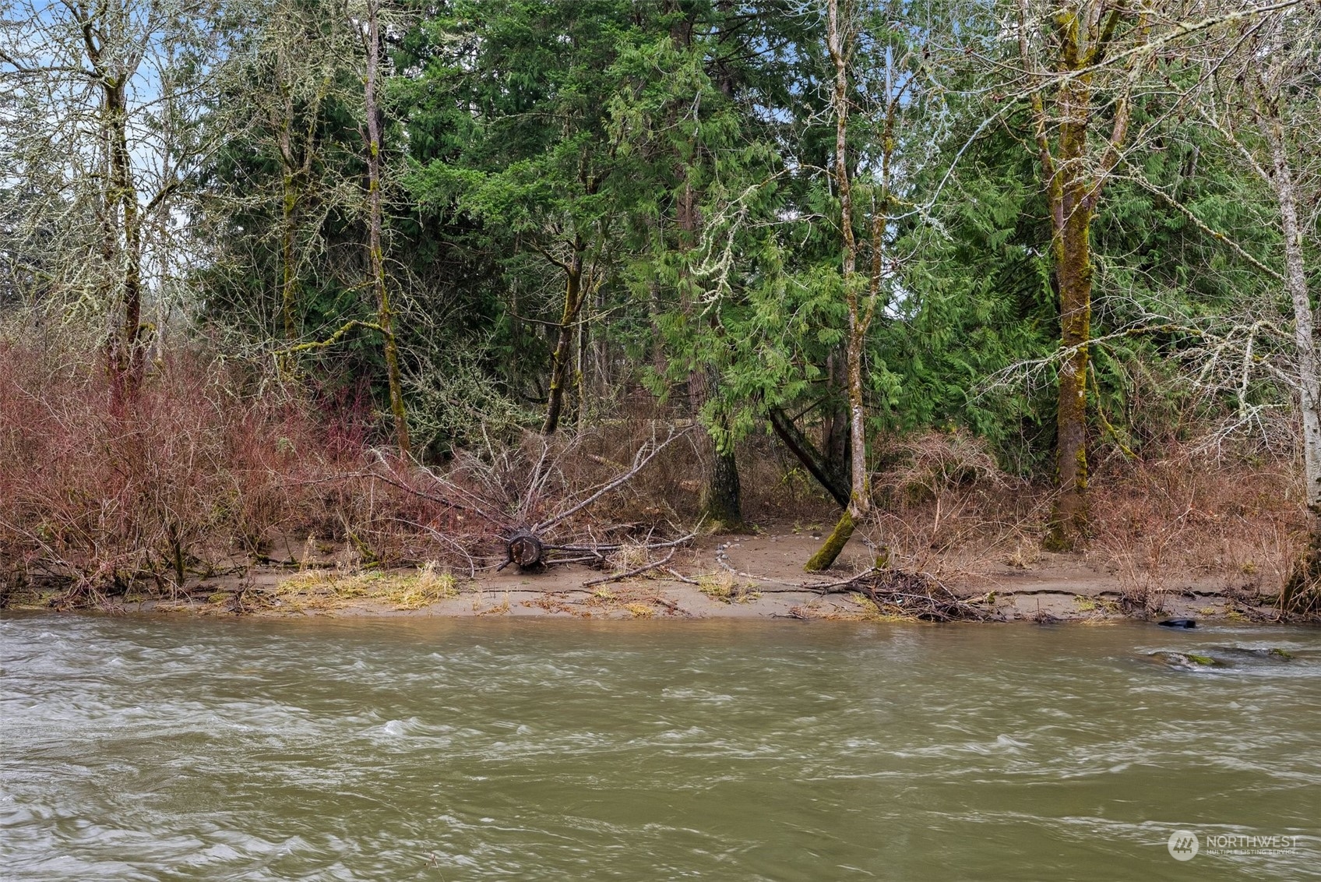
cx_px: 660
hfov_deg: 54.4
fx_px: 1285
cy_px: 441
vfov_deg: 37.9
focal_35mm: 35
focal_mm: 35
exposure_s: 1/6
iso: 500
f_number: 8
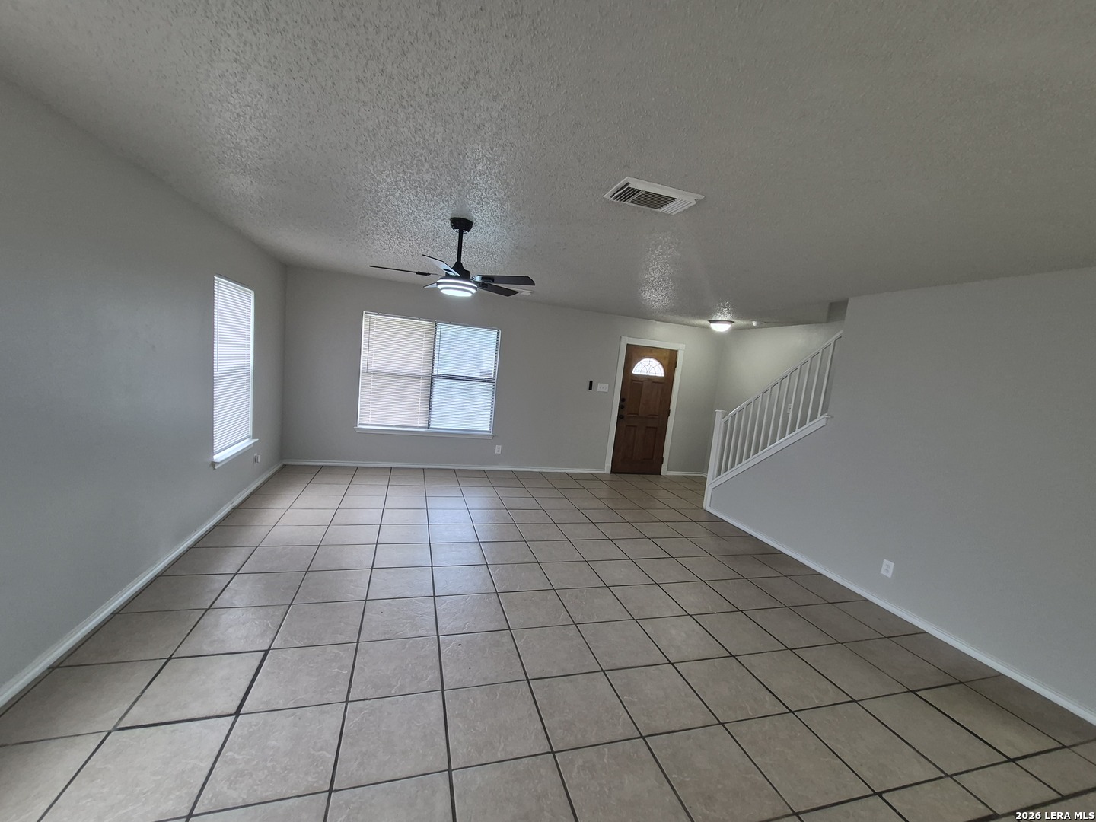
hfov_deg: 106.2
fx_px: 412
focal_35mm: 13
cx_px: 548
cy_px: 411
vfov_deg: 89.9
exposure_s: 1/60
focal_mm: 1.74
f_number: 2.2
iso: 125
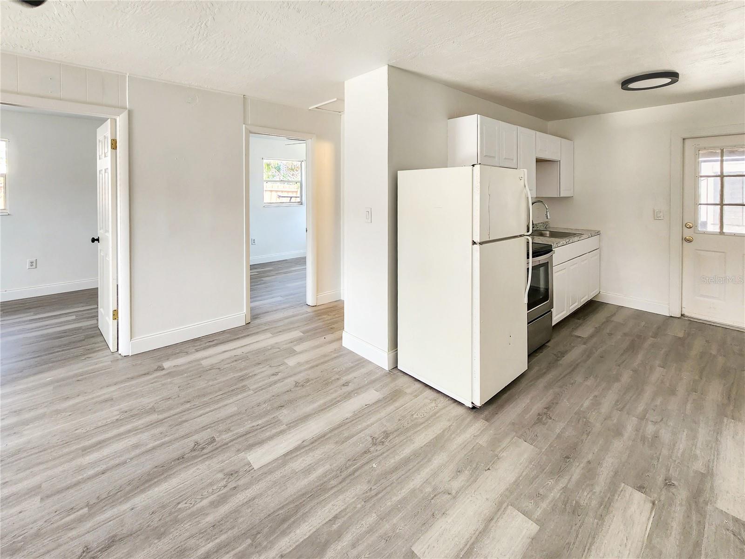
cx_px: 372
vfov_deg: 89.9
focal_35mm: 13
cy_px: 280
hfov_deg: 106.2
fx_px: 280
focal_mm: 2.2
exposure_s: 1/60
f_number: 2.2
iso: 125
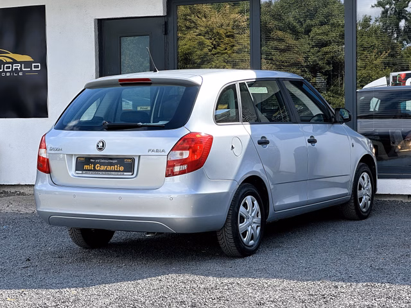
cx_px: 206
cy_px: 154
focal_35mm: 77
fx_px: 914
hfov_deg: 25.3
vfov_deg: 19.1
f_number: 2.8
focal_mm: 9
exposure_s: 1/276
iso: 32
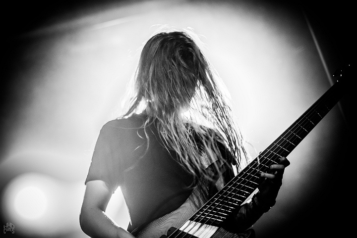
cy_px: 119
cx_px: 178
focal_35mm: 50
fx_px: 496
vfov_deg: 27.0
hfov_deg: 39.6
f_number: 1.4
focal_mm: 50
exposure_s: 1/80
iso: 1600
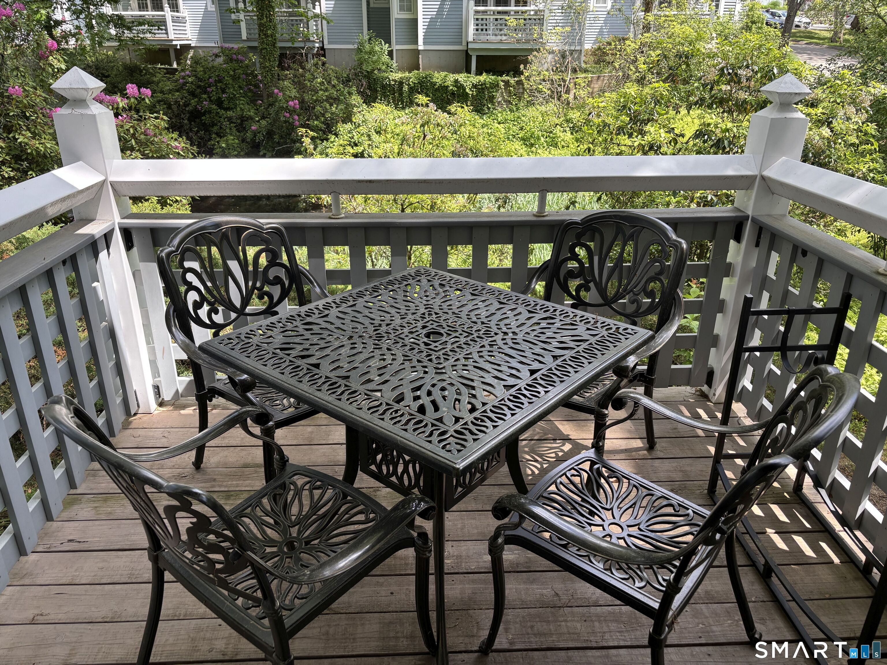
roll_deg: -0.1
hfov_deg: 67.3
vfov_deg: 53.1
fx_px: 666
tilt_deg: -24.0
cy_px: 332
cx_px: 444
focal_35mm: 26
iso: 50
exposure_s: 1/411
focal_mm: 5.96
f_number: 1.6
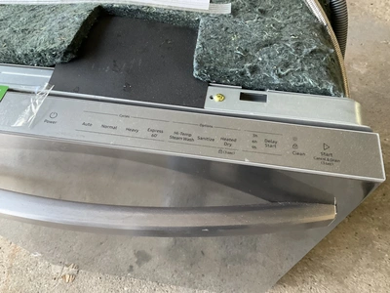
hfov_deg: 61.7
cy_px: 146
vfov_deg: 48.2
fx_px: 327
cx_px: 195
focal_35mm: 29
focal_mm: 3
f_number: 1.8
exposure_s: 1/60
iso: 160
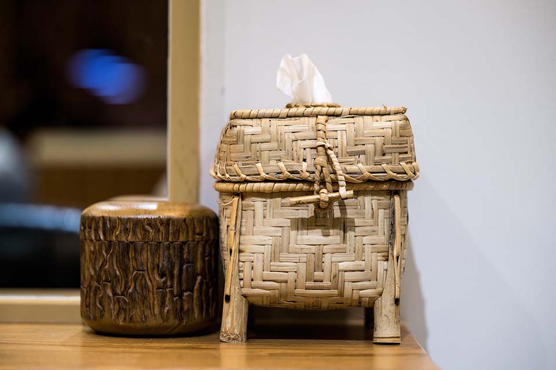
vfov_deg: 13.2
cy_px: 185
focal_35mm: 104
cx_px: 278
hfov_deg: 19.6
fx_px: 1606
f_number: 2.8
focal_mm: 104
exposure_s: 1/200
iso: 800
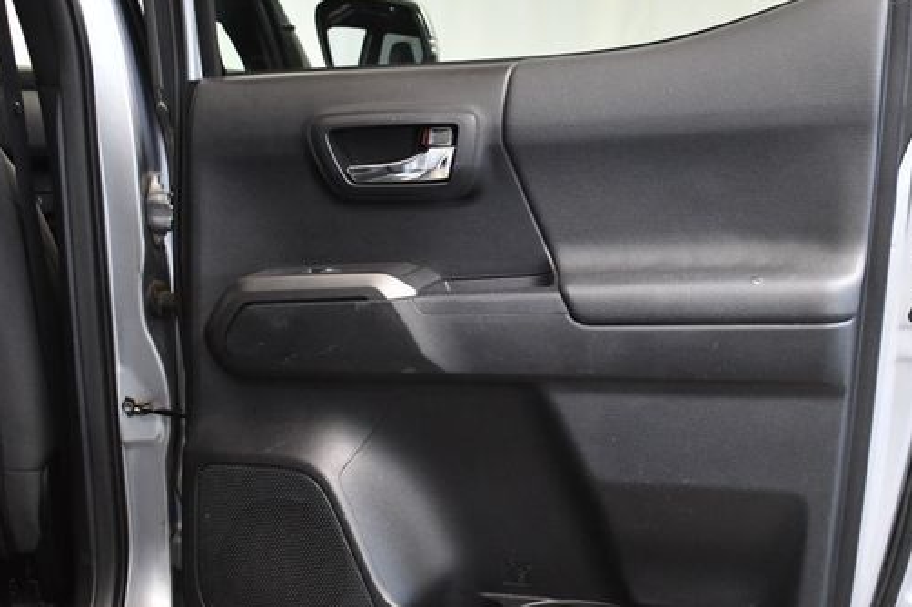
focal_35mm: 51
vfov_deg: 26.4
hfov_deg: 38.6
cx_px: 576
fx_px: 1291
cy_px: 369
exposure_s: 1/60
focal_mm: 27
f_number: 4
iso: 3600
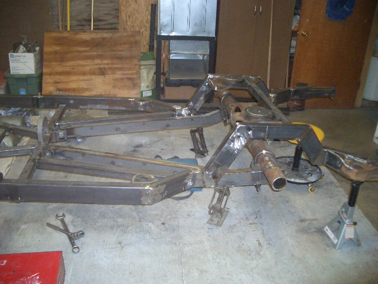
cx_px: 189
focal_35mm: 35
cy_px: 142
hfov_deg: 52.6
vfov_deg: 40.7
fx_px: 382
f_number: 2.6
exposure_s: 1/60
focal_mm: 5.8
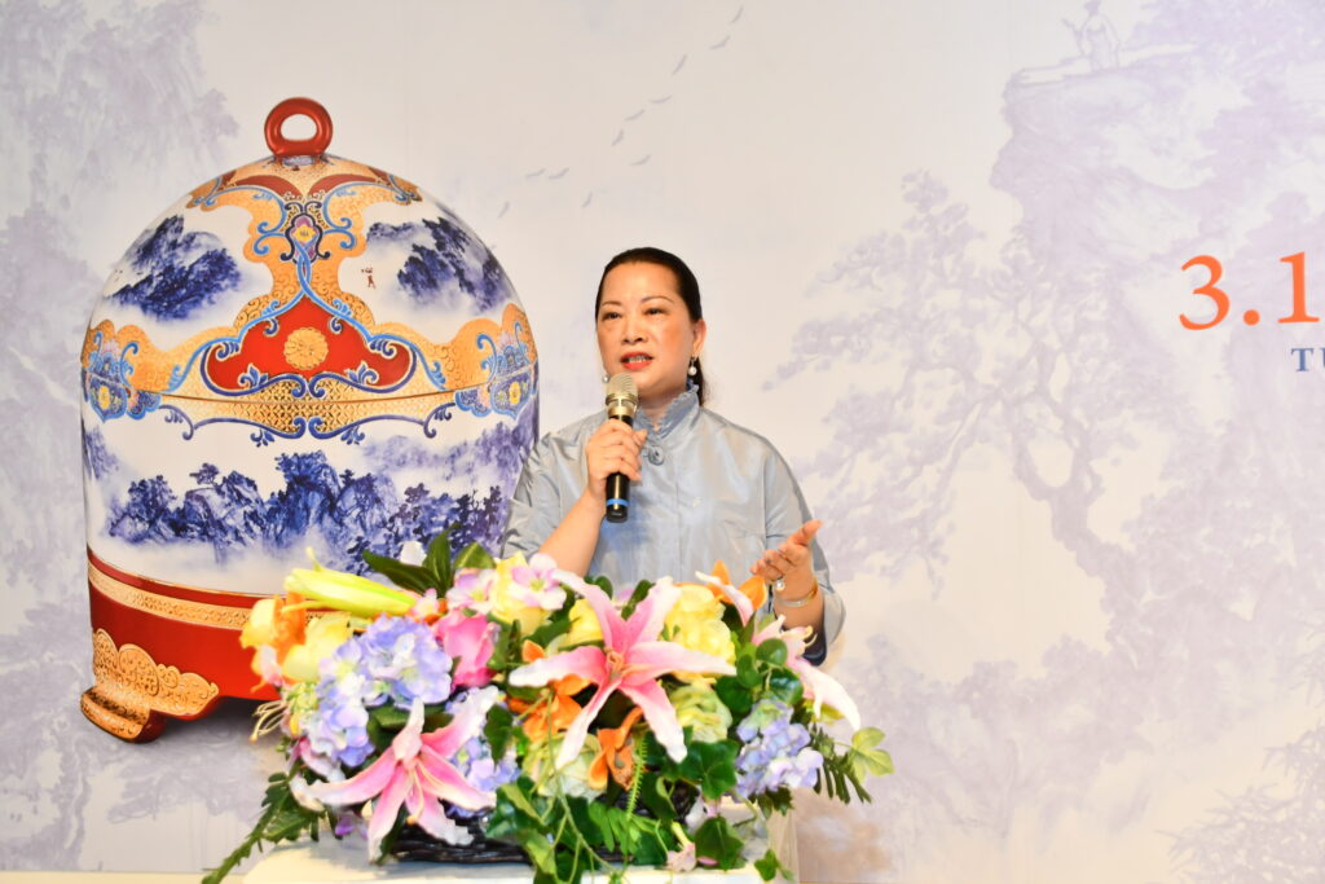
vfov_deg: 23.8
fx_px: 2098
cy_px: 442
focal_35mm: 57
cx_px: 662
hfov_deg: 35.0
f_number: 4.2
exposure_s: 1/160
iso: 800
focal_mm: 38
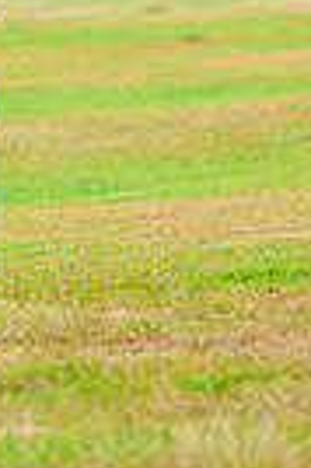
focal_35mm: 657
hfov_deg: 2.1
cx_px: -140
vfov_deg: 3.1
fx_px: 8535
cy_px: -255
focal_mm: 195
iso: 1000
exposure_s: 1/2500
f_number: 5.6
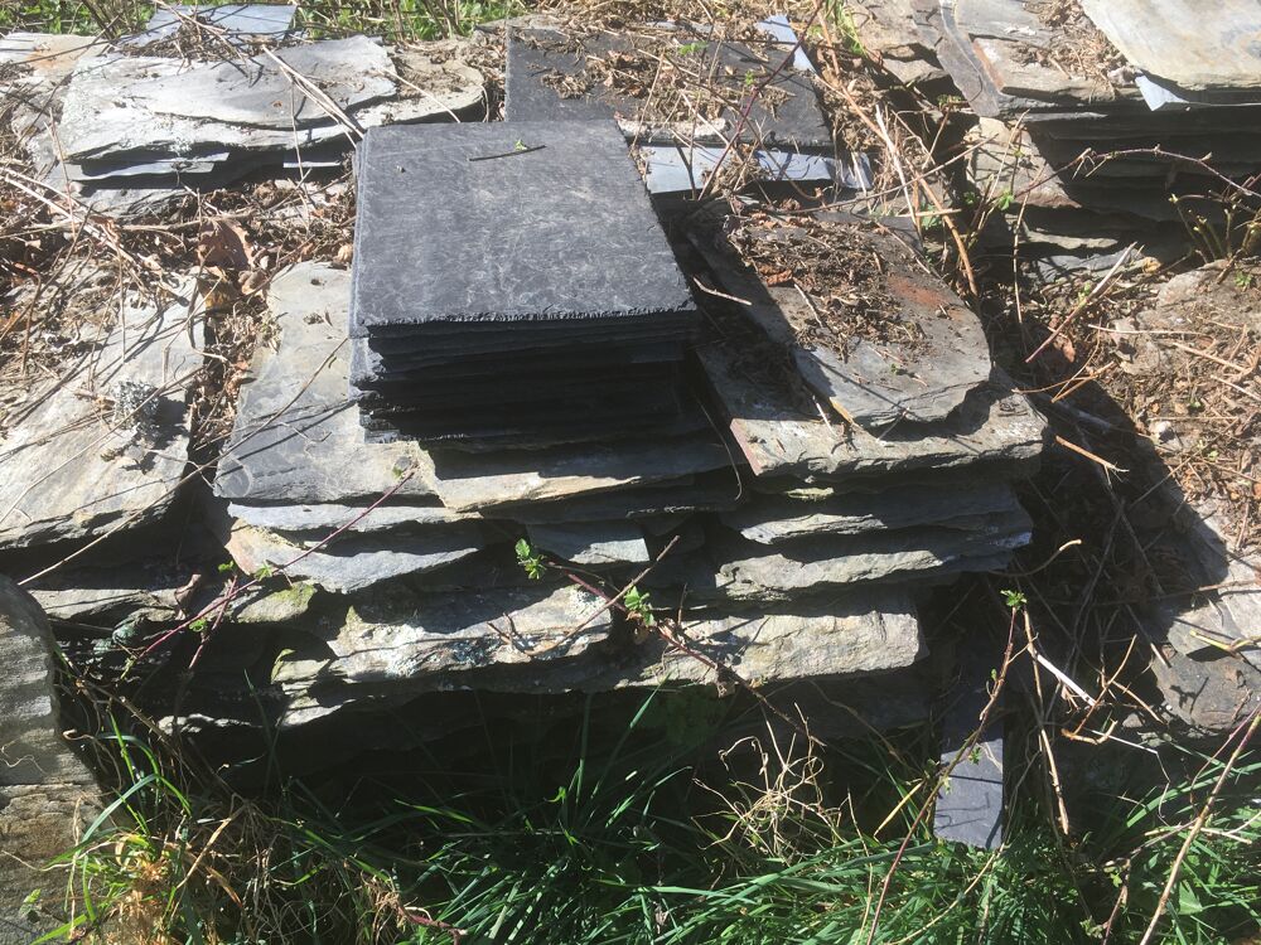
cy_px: 472
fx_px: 1056
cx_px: 630
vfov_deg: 48.2
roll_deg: -1.4
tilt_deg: -35.3
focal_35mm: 29
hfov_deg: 61.7
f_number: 2.2
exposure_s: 1/557
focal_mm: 4.15
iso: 25
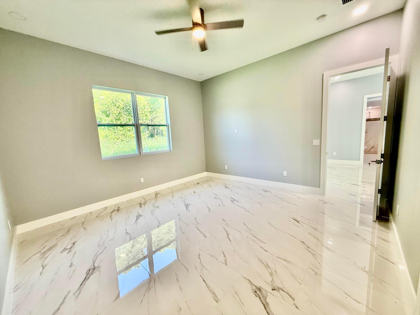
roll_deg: +3.0
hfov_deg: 102.1
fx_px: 170
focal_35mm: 14
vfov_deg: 85.7
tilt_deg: -6.9
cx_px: 210
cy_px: 158
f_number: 2.2
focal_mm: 2.22
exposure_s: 1/120
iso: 160
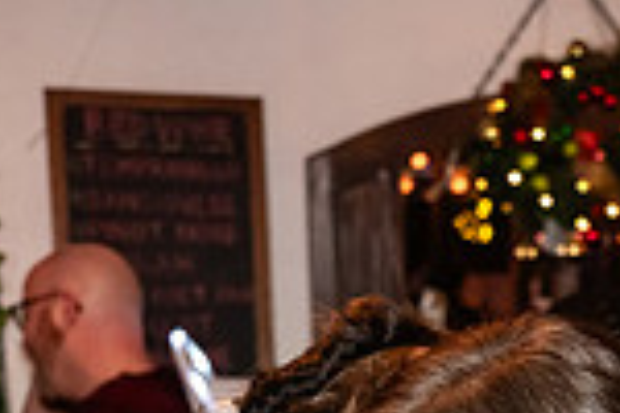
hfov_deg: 21.4
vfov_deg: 13.5
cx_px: 570
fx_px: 1602
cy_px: 696
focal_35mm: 93
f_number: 2.8
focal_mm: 24
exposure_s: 1/100
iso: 3200
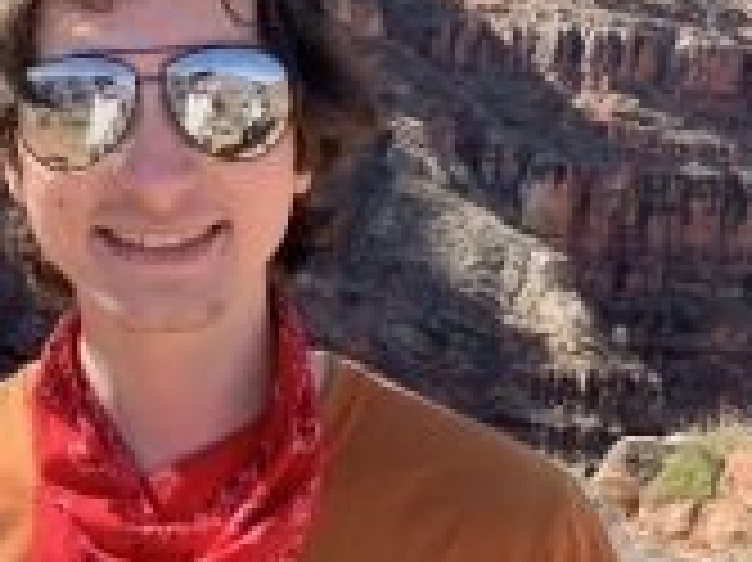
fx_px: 1237
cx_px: 23
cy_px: 121
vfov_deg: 25.2
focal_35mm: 57
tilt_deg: +0.1
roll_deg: -2.8
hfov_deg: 31.6
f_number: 1.8
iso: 25
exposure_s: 1/573
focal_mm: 4.25
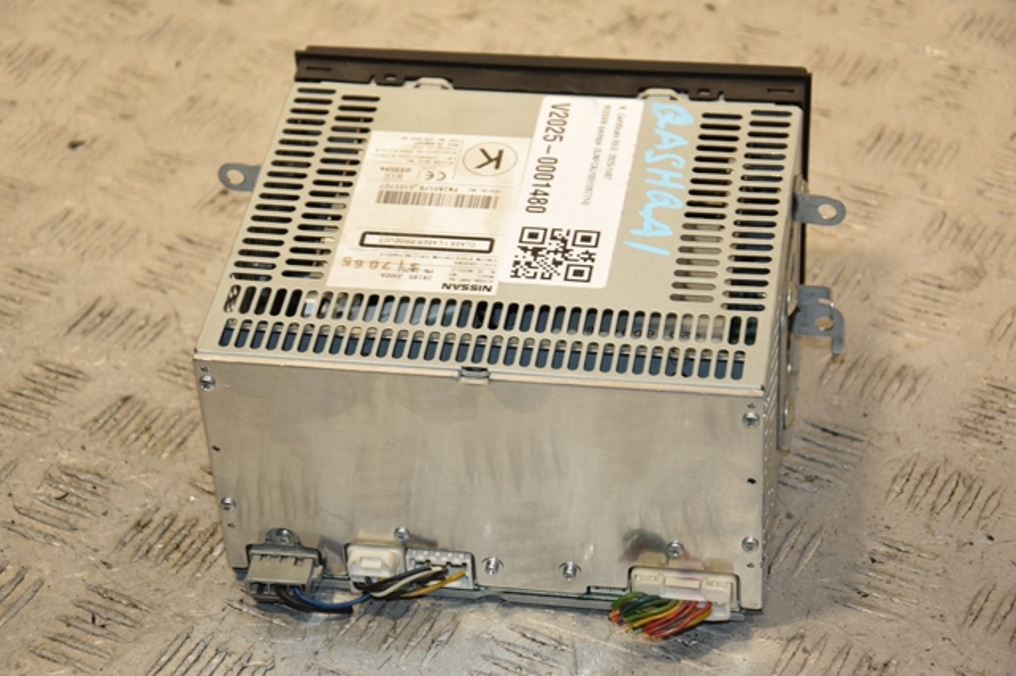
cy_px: 338
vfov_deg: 13.8
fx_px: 2792
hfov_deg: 20.6
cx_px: 508
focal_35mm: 99
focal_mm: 66
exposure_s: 1/200
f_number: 5.6
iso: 800
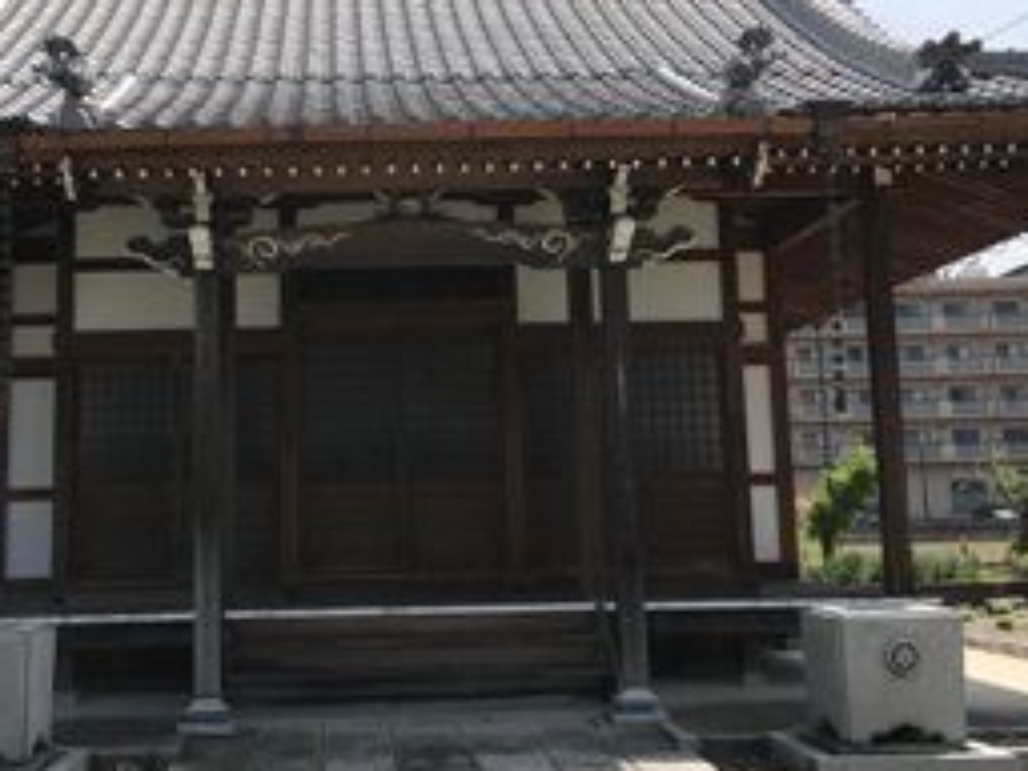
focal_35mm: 49
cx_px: 369
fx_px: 1455
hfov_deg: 38.6
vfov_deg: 29.6
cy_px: 305
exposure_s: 1/2994
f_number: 1.8
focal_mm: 3.99
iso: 20
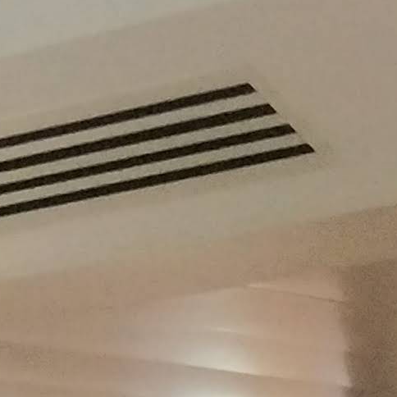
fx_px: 2621
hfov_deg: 7.9
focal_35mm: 202
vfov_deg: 7.7
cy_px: 1139
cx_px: 998
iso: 800
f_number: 1.7
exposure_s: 1/50
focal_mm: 4.1
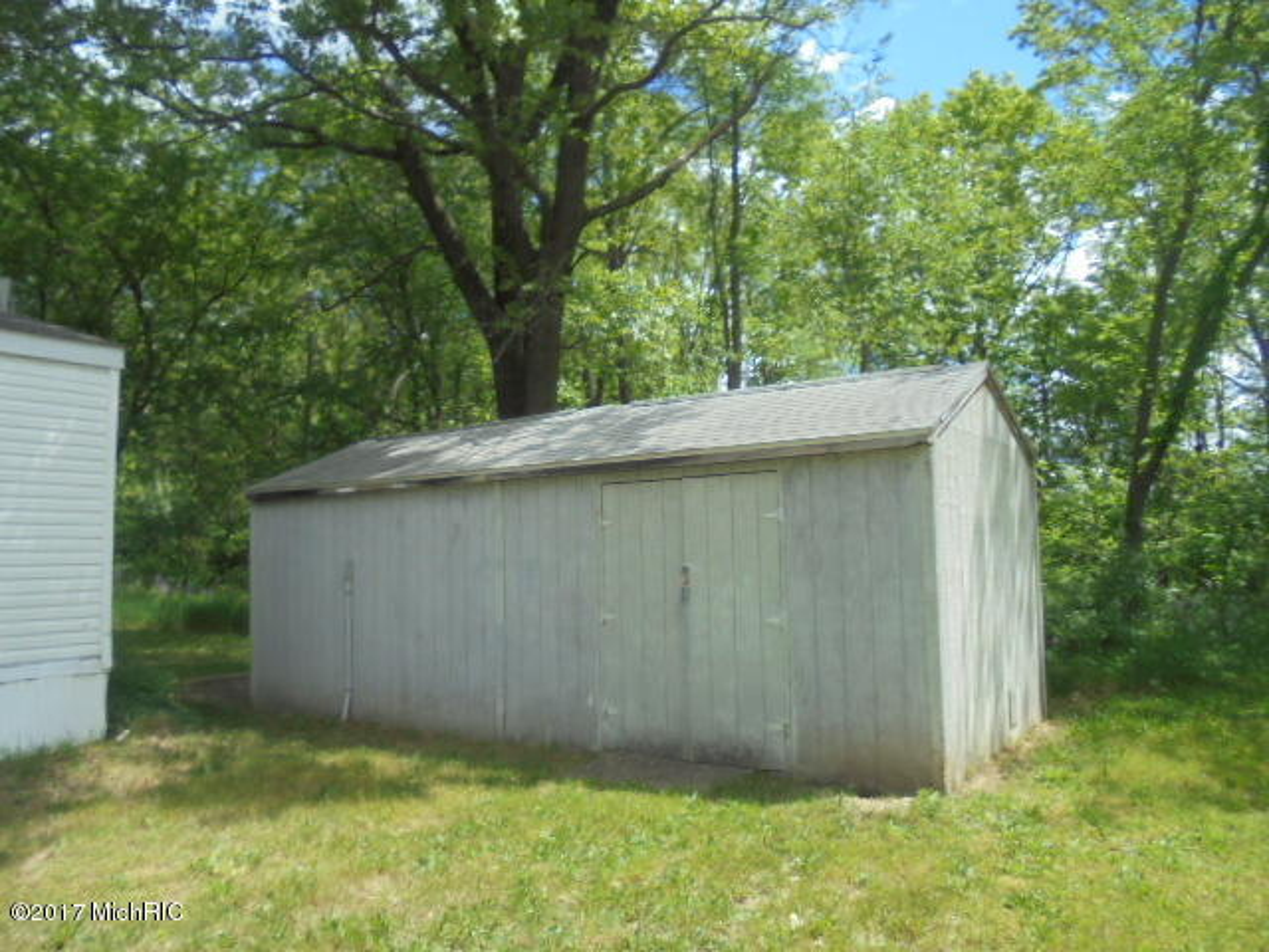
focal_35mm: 26
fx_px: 953
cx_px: 634
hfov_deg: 67.3
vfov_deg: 53.1
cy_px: 476
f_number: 3.5
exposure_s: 1/640
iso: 100
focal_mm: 4.6
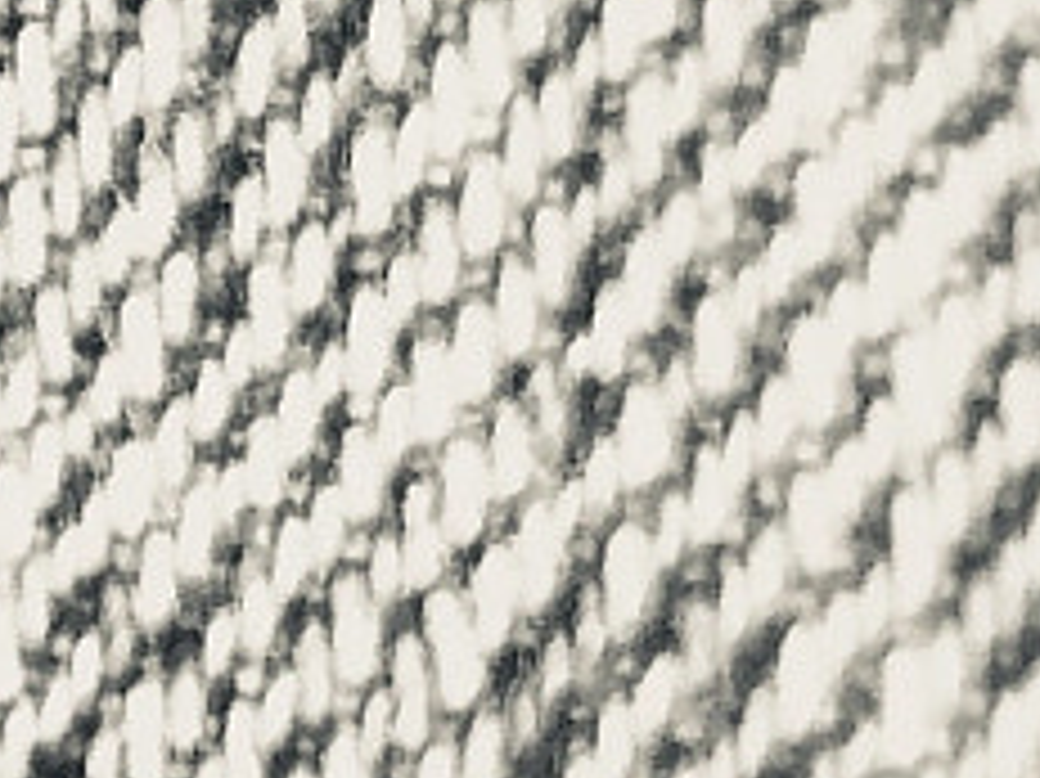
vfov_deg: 7.5
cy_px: 1300
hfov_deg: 8.0
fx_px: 5825
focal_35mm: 194
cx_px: -2544
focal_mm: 3.99
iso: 64
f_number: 1.8
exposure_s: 1/120
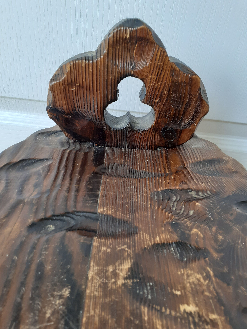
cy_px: 164
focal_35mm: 27
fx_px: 257
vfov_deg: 65.3
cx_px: 124
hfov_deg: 51.4
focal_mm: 3.6
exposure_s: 1/50
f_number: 1.9
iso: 50
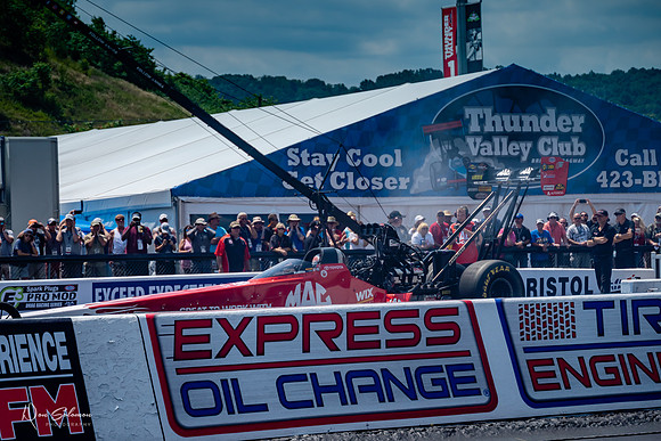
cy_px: 228
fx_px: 2150
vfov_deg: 11.7
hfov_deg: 17.5
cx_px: 326
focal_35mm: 117
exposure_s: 1/2000
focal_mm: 74
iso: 100
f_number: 5.6
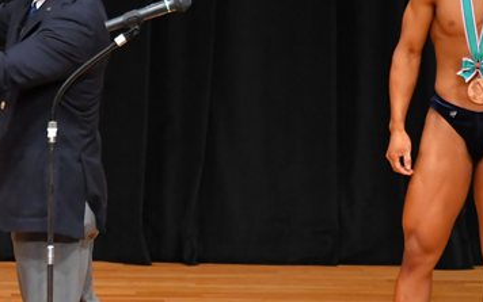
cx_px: 5
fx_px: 7877
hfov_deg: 3.5
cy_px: 196
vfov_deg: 2.2
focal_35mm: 598
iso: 4000
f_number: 5.6
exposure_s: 1/400
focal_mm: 180
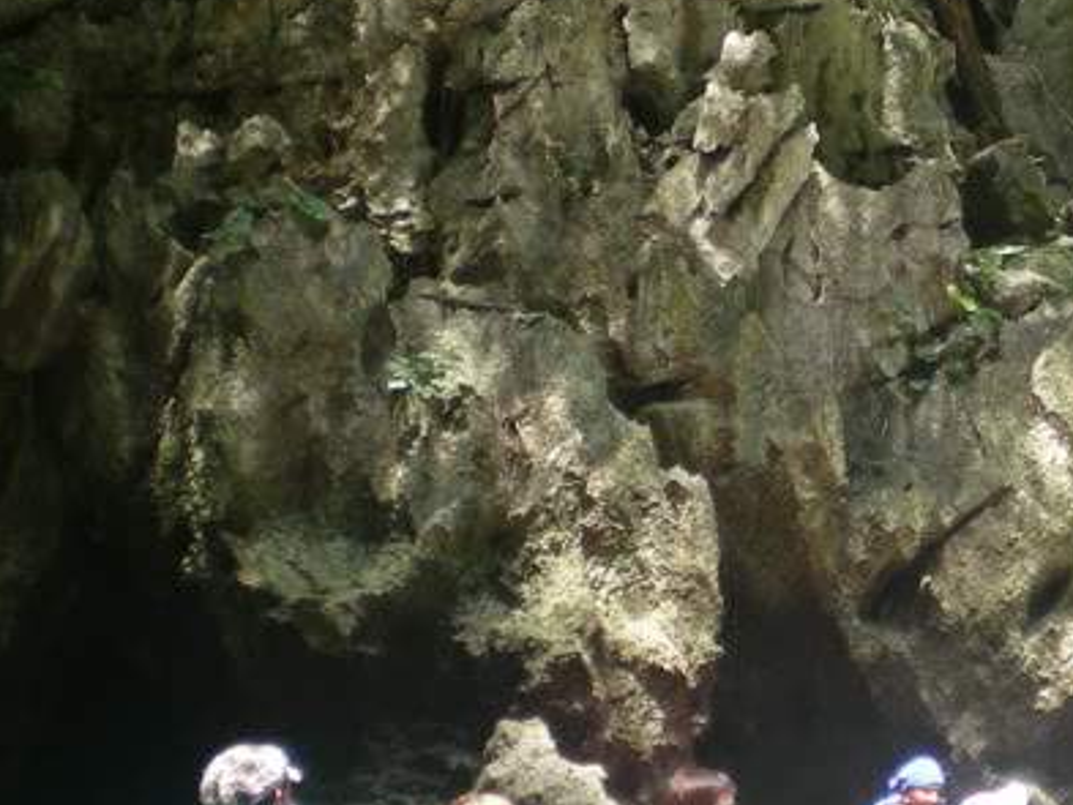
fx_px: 3070
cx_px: 1068
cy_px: 265
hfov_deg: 19.3
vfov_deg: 14.9
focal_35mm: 99
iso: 72
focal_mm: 6.3
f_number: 3.1
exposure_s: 1/60
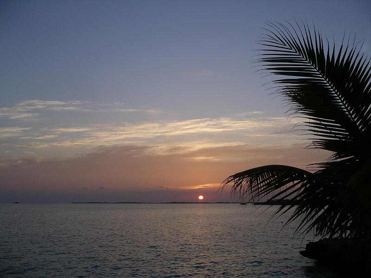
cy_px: 139
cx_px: 186
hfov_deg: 50.1
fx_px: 397
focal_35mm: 37
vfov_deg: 38.7
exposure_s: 1/312
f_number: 2.8
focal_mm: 7.8
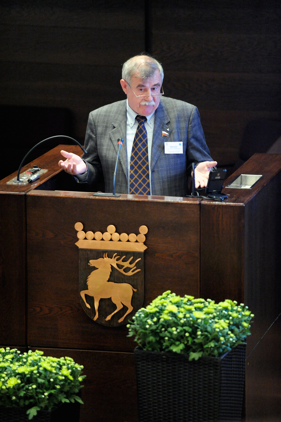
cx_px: 140
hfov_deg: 6.9
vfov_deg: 10.3
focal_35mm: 200
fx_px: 2345
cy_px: 211
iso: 4000
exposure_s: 1/125
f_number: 2.8
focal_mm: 200
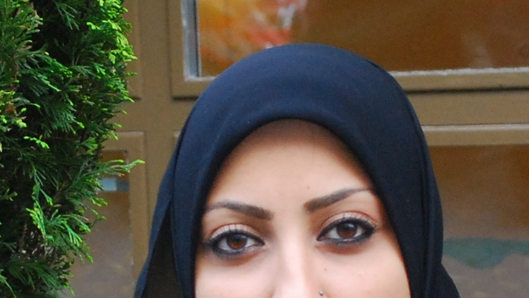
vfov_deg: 4.6
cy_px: 262
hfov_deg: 8.2
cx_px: 262
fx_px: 3669
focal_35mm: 261
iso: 500
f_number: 4.5
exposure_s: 1/100
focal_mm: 35
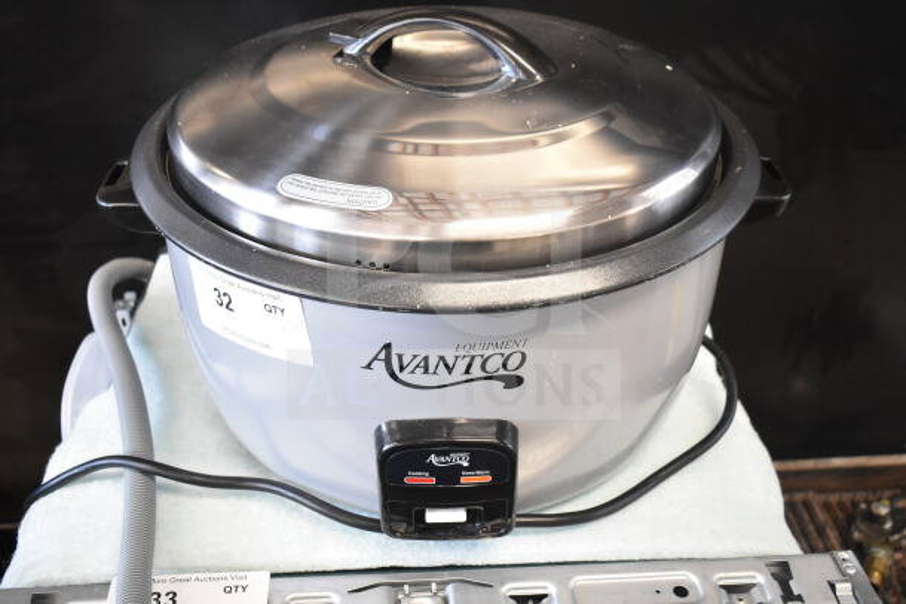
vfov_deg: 35.5
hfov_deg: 51.3
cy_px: 302
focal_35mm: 38
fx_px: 944
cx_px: 453
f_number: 4
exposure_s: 1/40
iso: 1600
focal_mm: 25
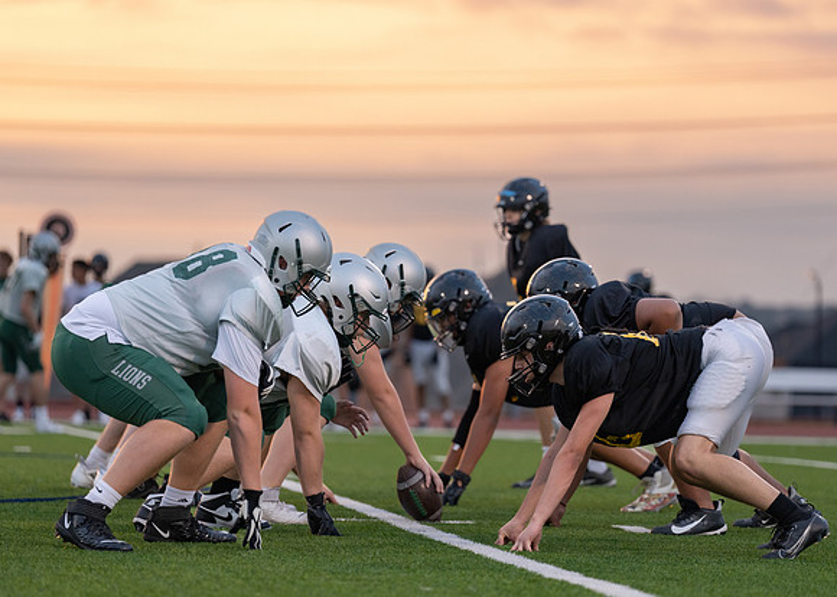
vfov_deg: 7.3
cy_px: 347
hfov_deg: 10.2
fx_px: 4697
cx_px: 444
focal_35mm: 198
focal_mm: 162
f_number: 2.8
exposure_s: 1/1250
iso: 1250
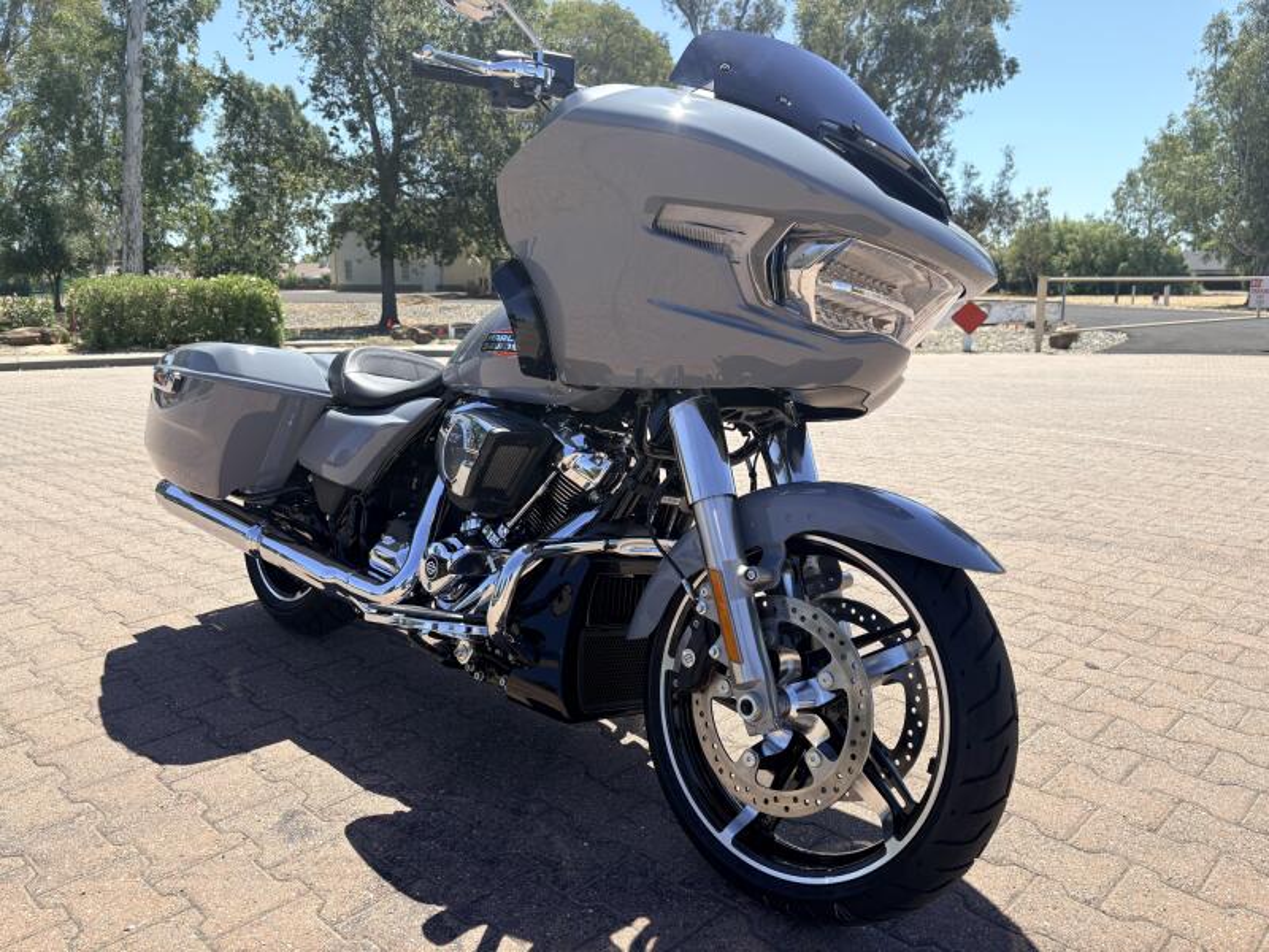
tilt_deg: -11.6
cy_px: 476
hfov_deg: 67.3
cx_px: 634
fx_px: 953
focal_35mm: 26
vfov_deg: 53.1
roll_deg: +0.7
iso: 50
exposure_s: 1/1848
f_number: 1.6
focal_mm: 5.96
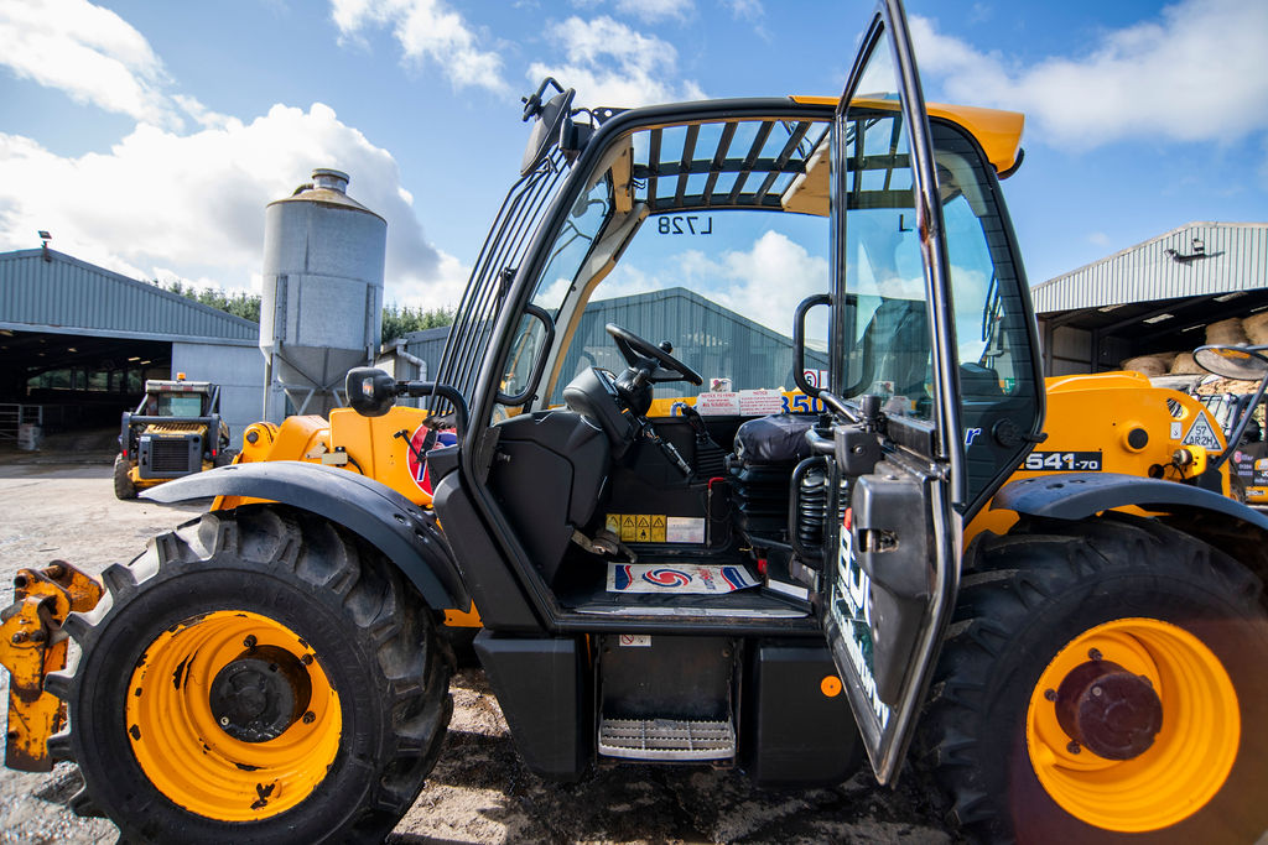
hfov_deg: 89.9
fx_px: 635
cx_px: 634
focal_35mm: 18
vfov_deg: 67.3
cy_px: 422
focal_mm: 18
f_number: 5
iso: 250
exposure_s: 1/500
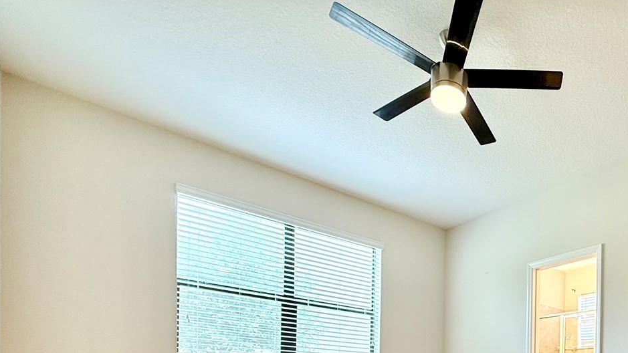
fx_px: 433
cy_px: 397
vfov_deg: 36.7
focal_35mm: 26
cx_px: 512
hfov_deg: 64.8
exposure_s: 1/120
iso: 125
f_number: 2.2
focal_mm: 2.22
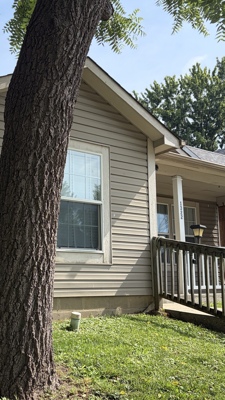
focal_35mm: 40
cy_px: 210
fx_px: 424
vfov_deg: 50.5
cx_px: 62
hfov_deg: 29.3
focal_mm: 5.96
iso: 64
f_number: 1.6
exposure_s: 1/2283
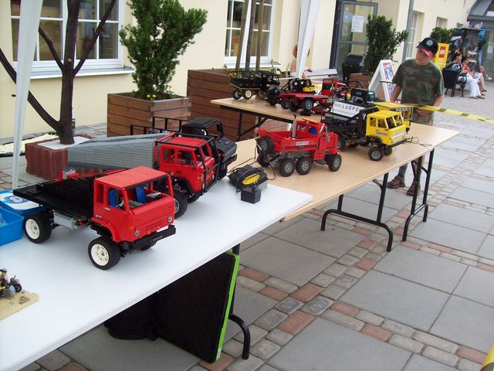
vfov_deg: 39.7
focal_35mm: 36
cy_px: 186
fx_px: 514
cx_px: 247
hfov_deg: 51.4
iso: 80
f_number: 2.7
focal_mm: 6
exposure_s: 1/524
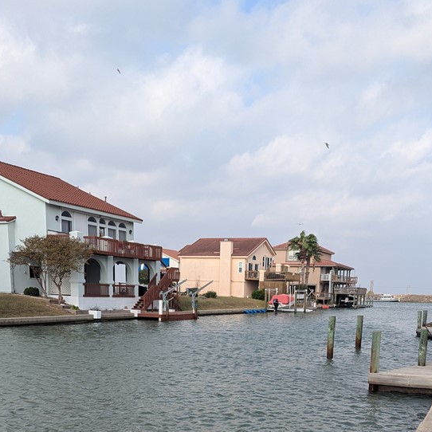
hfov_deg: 41.8
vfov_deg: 38.8
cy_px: 393
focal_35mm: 40
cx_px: 240
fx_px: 565
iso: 45
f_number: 1.85
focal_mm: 6.81
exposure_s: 1/1490
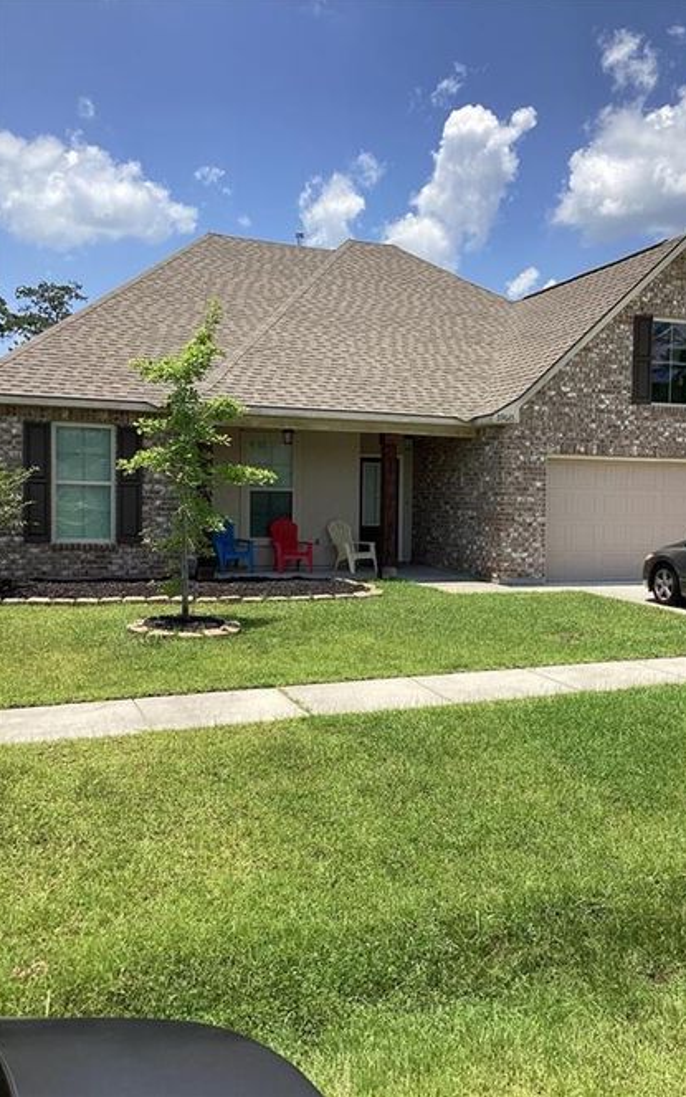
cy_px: 548
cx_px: 408
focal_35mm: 33
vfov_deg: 58.1
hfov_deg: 38.2
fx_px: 987
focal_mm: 3.3
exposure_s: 1/1294
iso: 25
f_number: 2.4
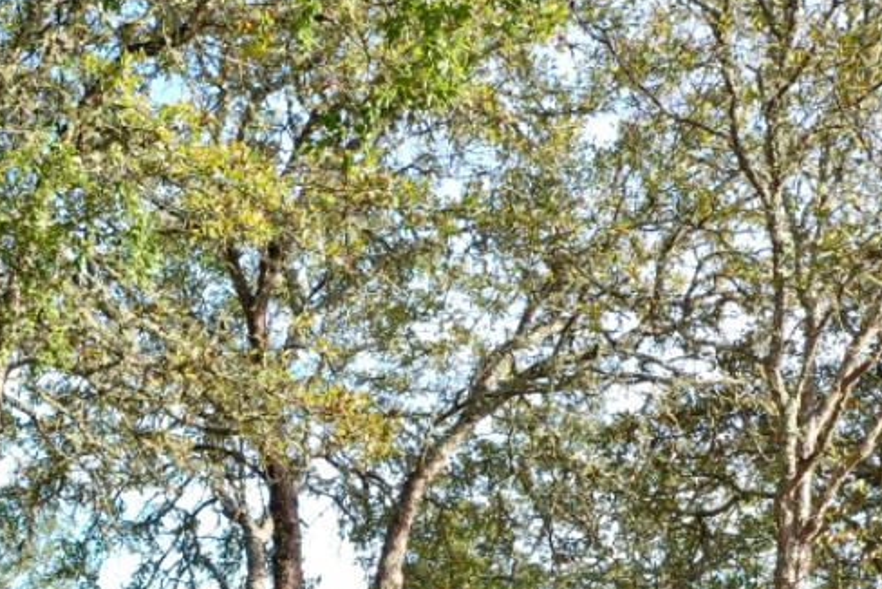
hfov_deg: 22.8
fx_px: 2108
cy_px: 826
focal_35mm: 86
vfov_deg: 15.0
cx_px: 18
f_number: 6.3
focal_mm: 10.26
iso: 100
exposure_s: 1/100
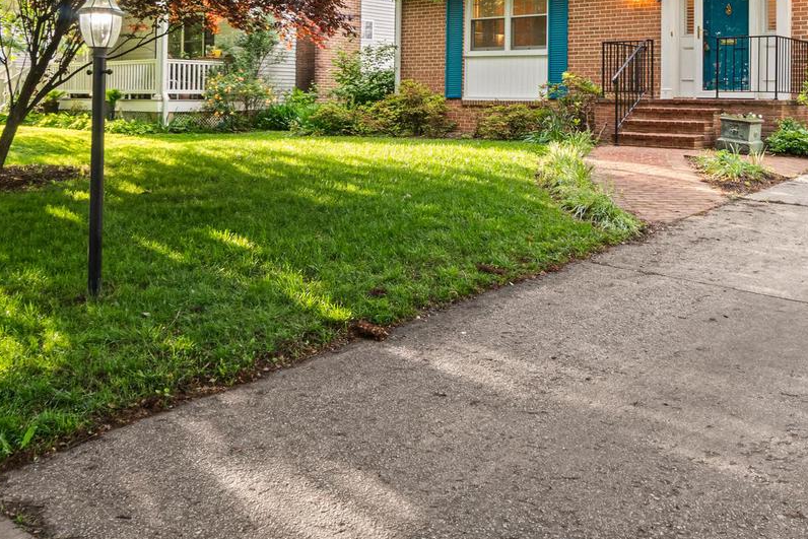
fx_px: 853
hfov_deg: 50.5
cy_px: 99
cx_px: 461
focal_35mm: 38
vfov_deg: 33.9
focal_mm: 14
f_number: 13
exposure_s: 1/3
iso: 320
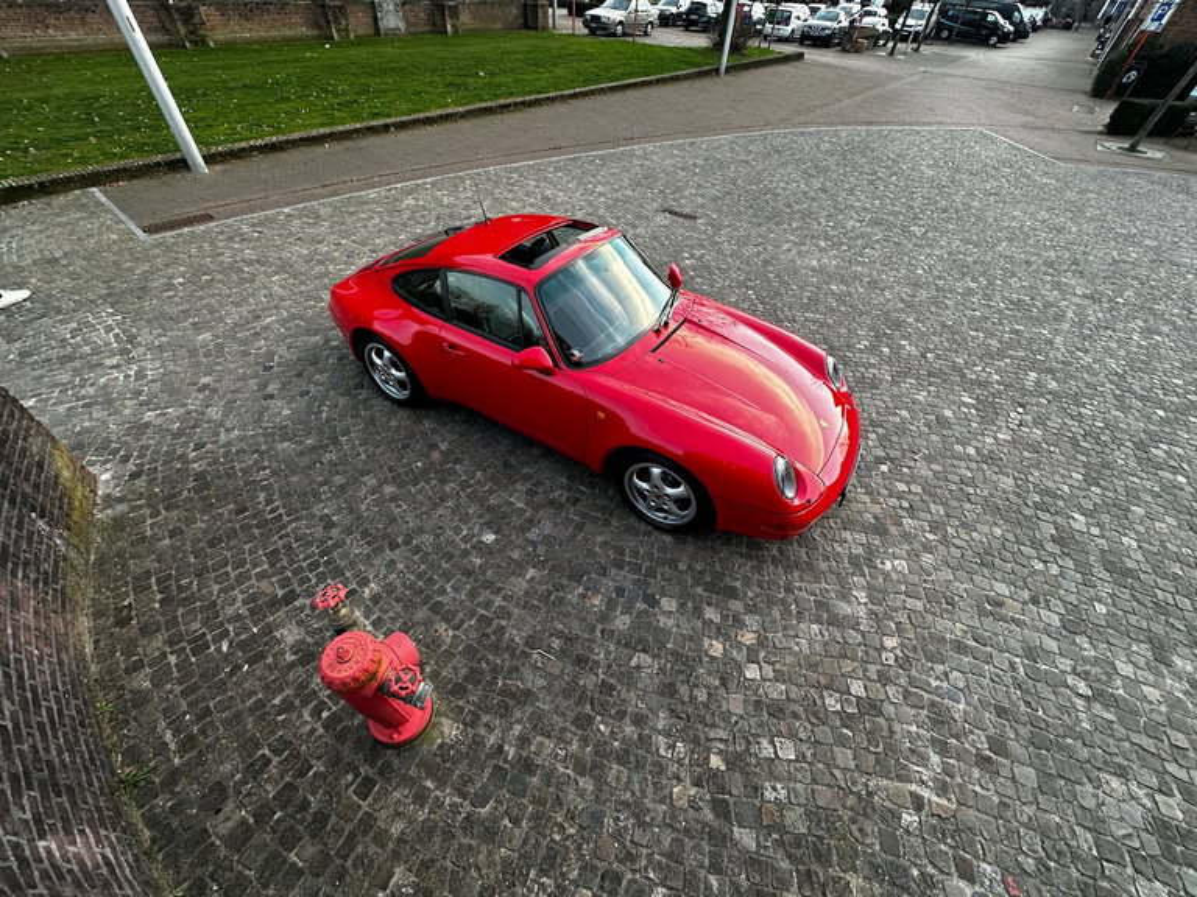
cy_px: 448
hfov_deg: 102.1
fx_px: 484
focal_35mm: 14
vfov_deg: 85.7
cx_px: 598
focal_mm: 2.22
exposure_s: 1/99
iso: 100
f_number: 2.2
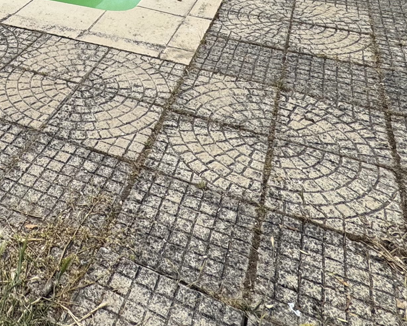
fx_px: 542
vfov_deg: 25.2
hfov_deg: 37.5
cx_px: 15
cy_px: -165
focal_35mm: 45
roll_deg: +2.6
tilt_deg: -3.5
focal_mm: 2.22
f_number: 2.2
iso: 40
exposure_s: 1/3906
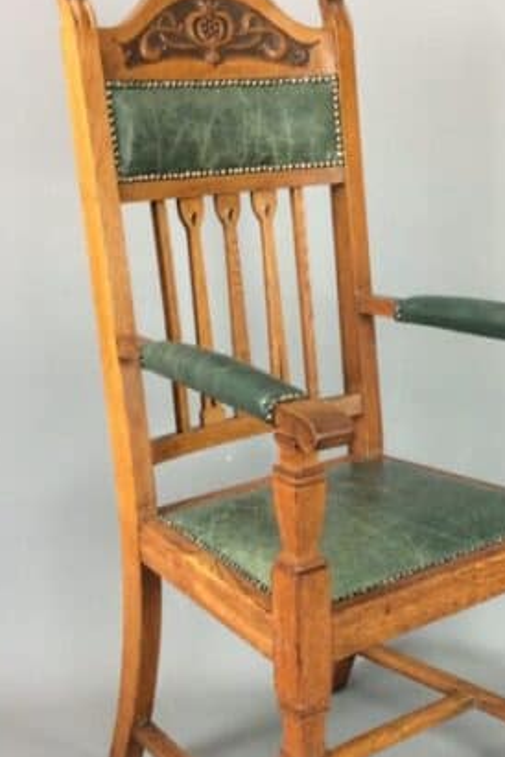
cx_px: 369
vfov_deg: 32.3
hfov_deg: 21.7
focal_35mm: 62
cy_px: 460
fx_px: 1304
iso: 80
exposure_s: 1/25
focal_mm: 3.3
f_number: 2.4
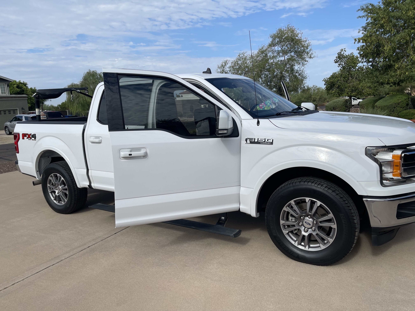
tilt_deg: -10.5
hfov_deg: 69.4
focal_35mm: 25
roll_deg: +3.5
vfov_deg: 54.9
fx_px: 300
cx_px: 208
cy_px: 156
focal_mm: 5.1
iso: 32
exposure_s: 1/4717
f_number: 1.6
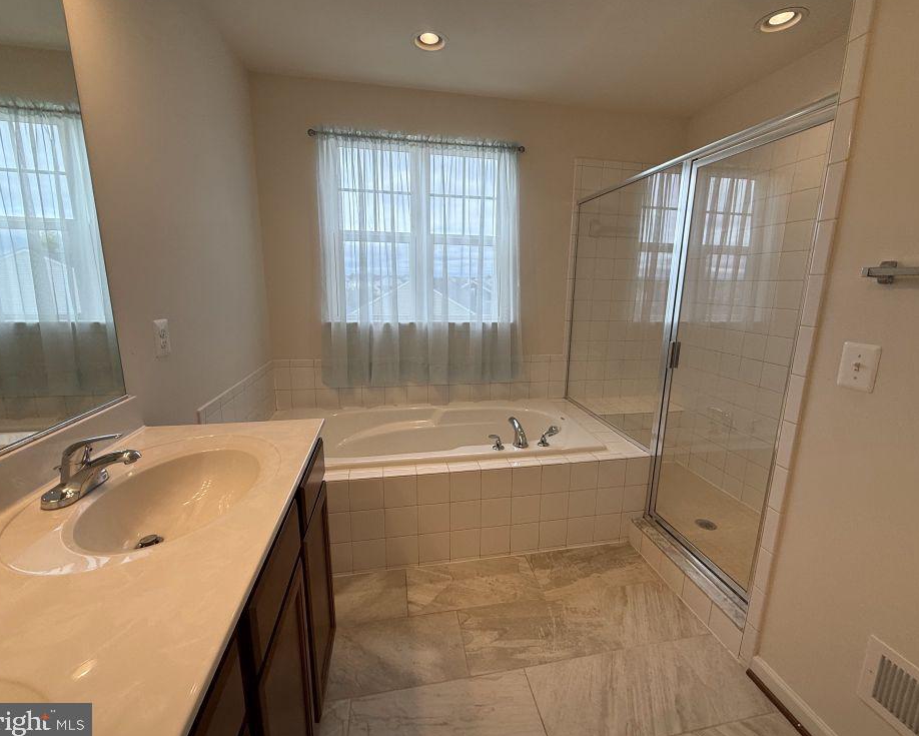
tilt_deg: -10.9
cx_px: 474
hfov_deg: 96.7
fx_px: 408
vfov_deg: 84.1
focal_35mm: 15
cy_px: 364
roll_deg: -1.4
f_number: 2.2
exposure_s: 1/270
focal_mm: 2.22
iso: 64
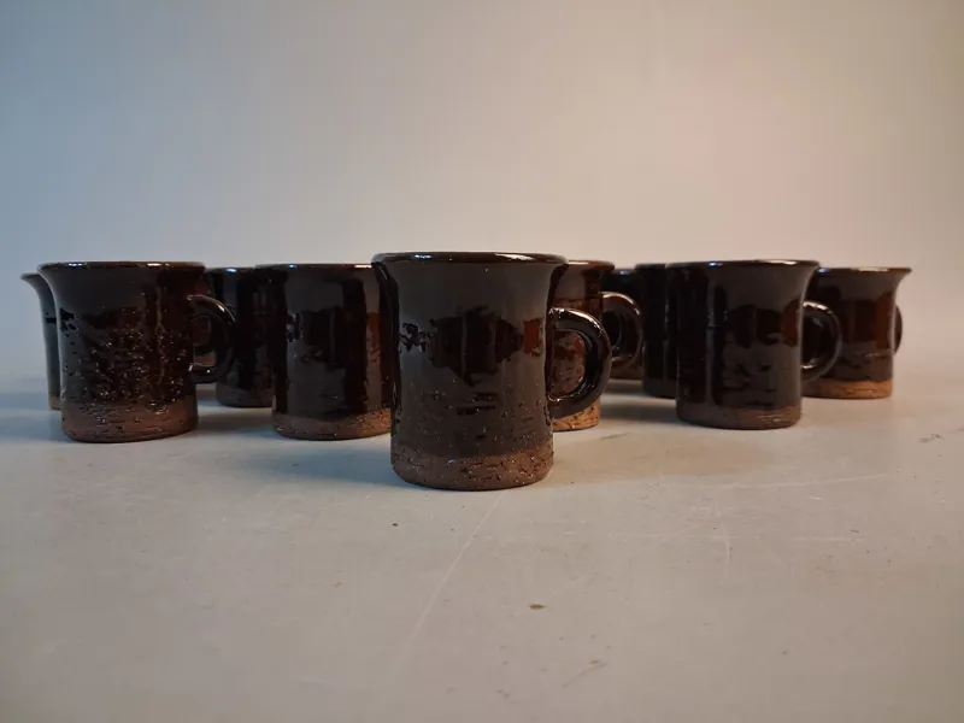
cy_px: 362
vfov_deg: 51.4
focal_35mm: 27
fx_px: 752
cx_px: 482
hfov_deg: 65.3
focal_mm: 4
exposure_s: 1/50
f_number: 1.8
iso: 500
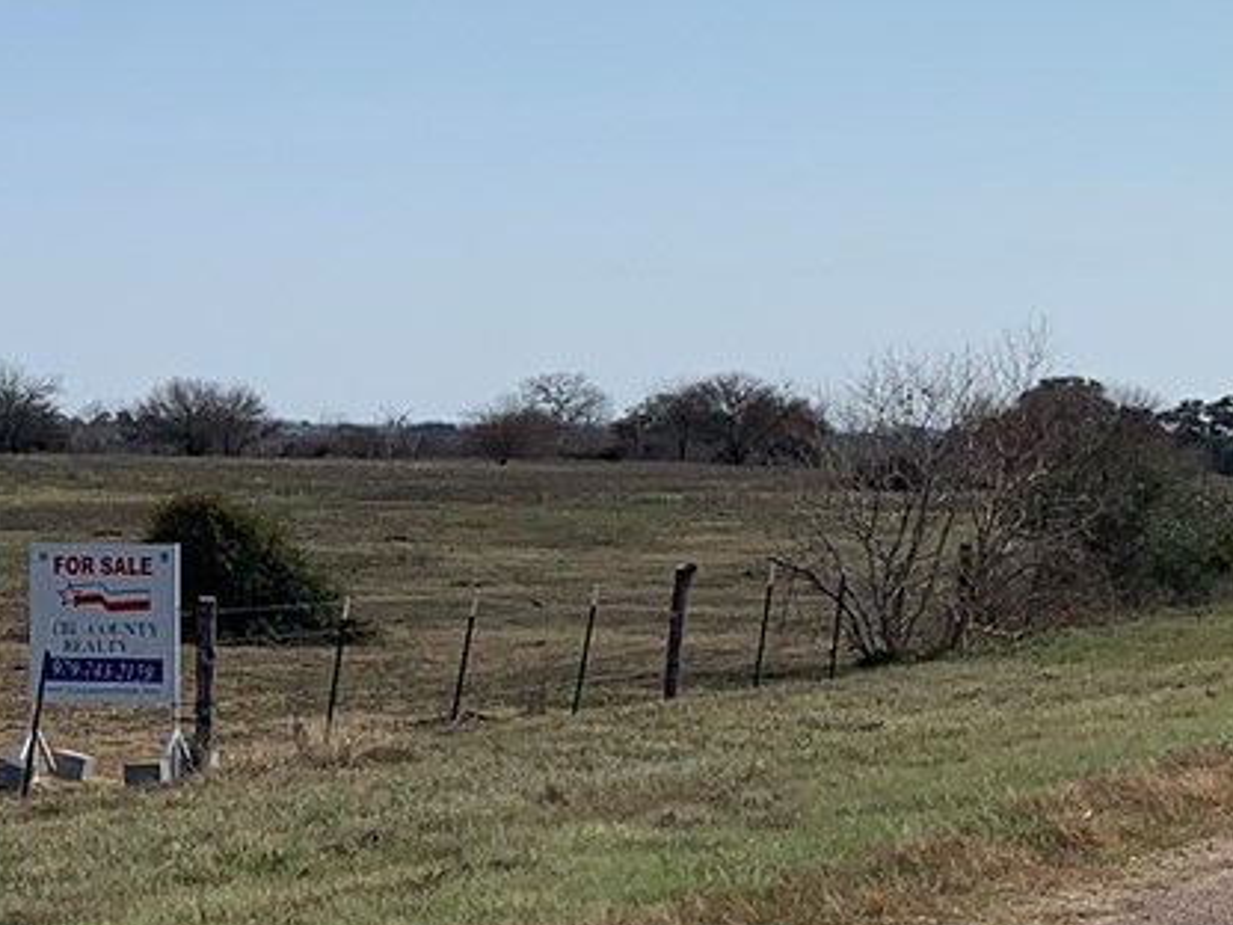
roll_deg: -0.3
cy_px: 495
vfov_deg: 11.6
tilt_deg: -1.2
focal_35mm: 128
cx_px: -394
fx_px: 4559
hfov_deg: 14.7
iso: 25
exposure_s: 1/4274
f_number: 1.8
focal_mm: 4.25
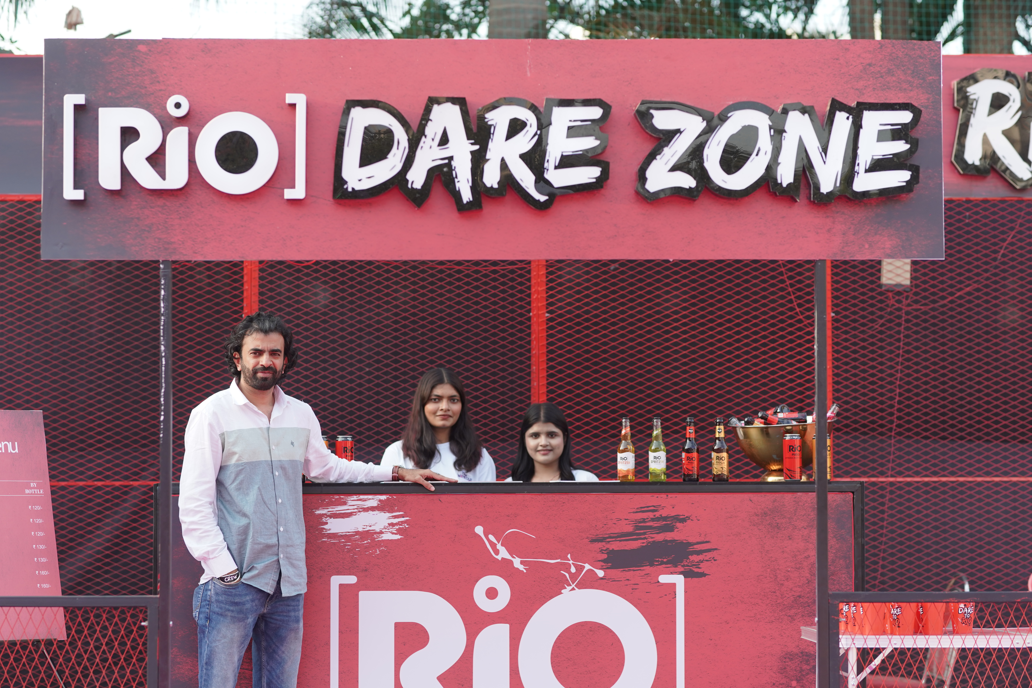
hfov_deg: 23.9
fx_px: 2436
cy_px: 344
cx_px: 516
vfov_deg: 16.1
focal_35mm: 85
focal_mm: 85
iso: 250
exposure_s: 1/640
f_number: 2.8
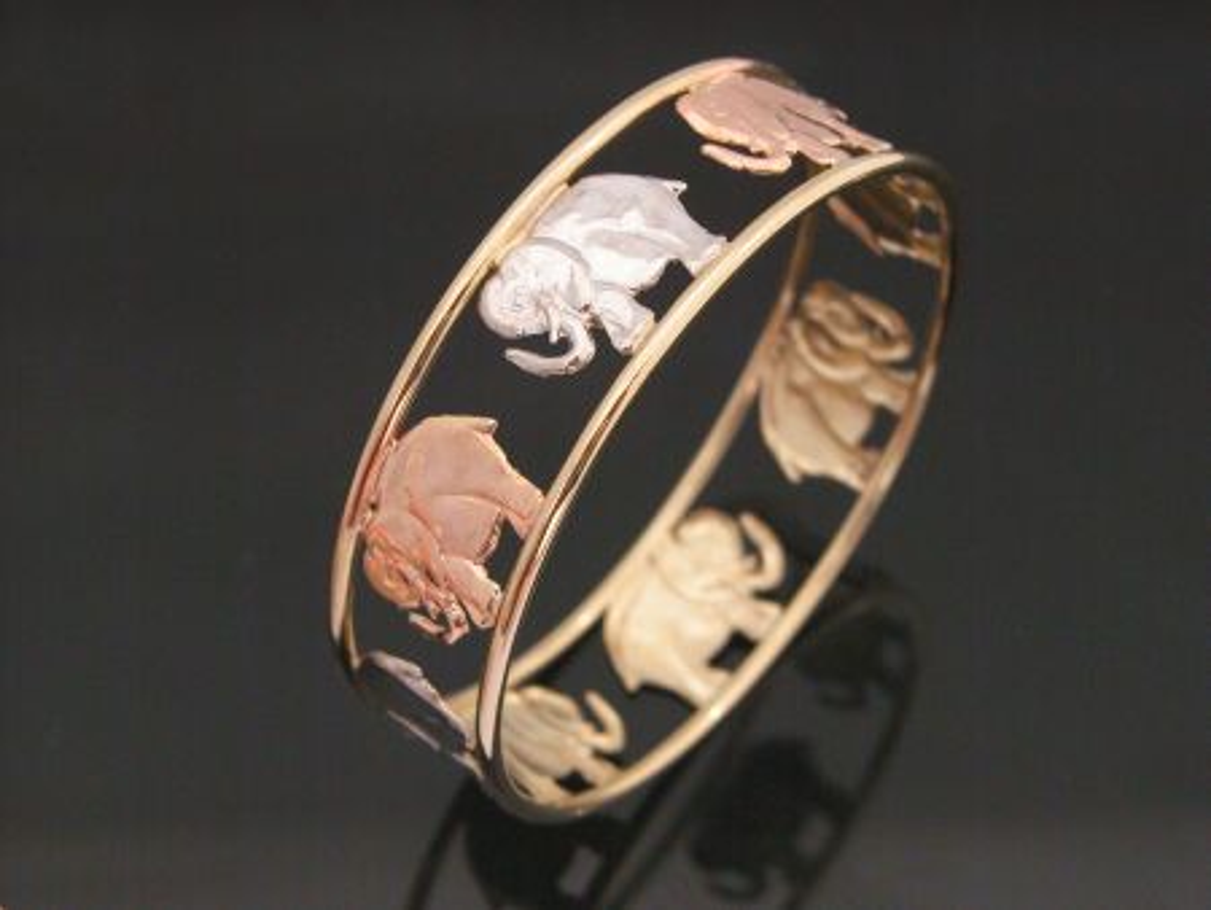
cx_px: 606
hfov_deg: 19.6
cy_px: 455
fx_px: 3500
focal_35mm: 100
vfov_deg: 14.8
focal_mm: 25.4
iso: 400
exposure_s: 1/1238
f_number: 4.6
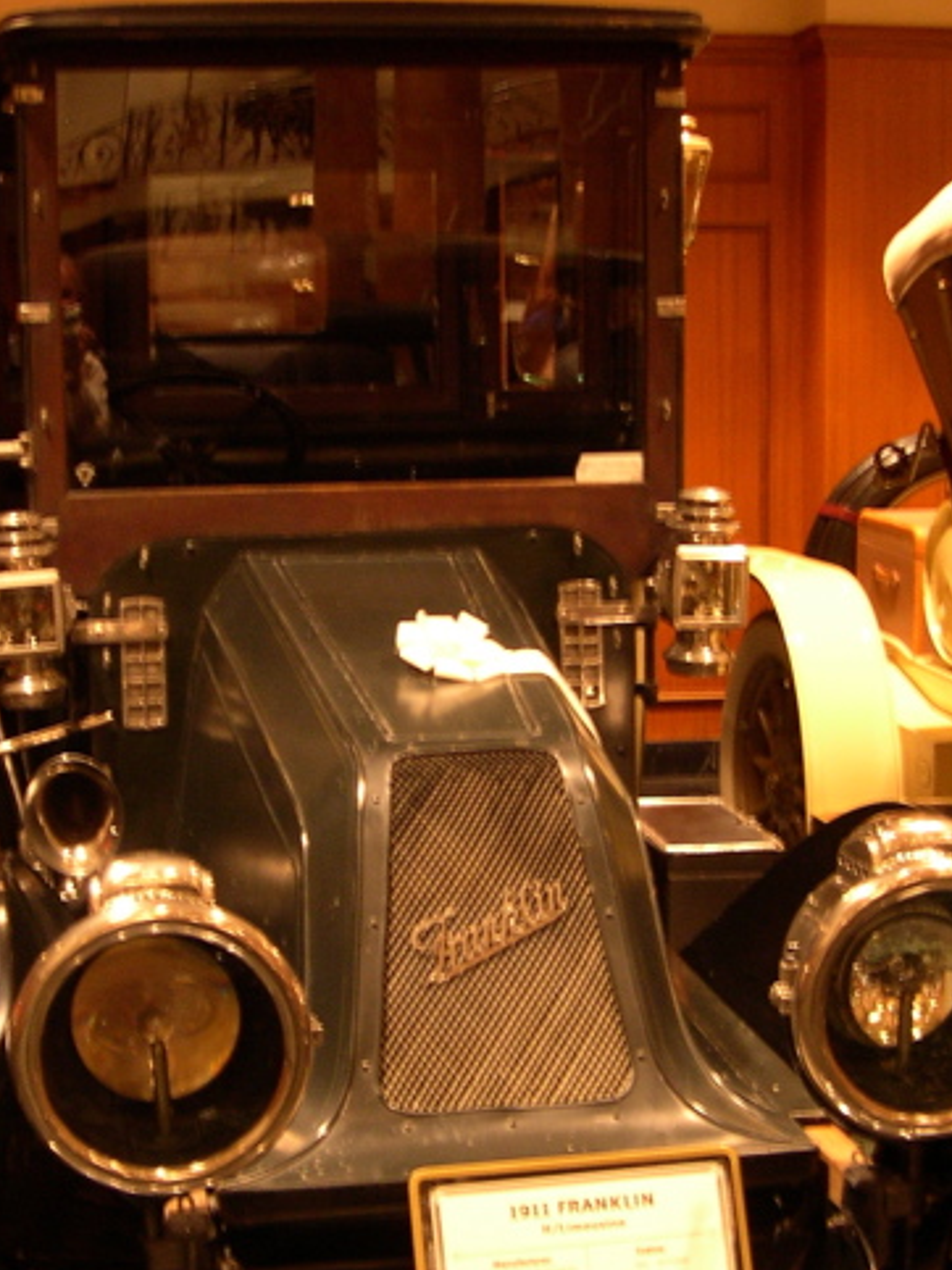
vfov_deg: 30.7
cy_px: 710
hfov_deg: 23.3
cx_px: 494
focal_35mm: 63
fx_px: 2311
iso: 178
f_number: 2.8
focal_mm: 8
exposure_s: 1/4.5
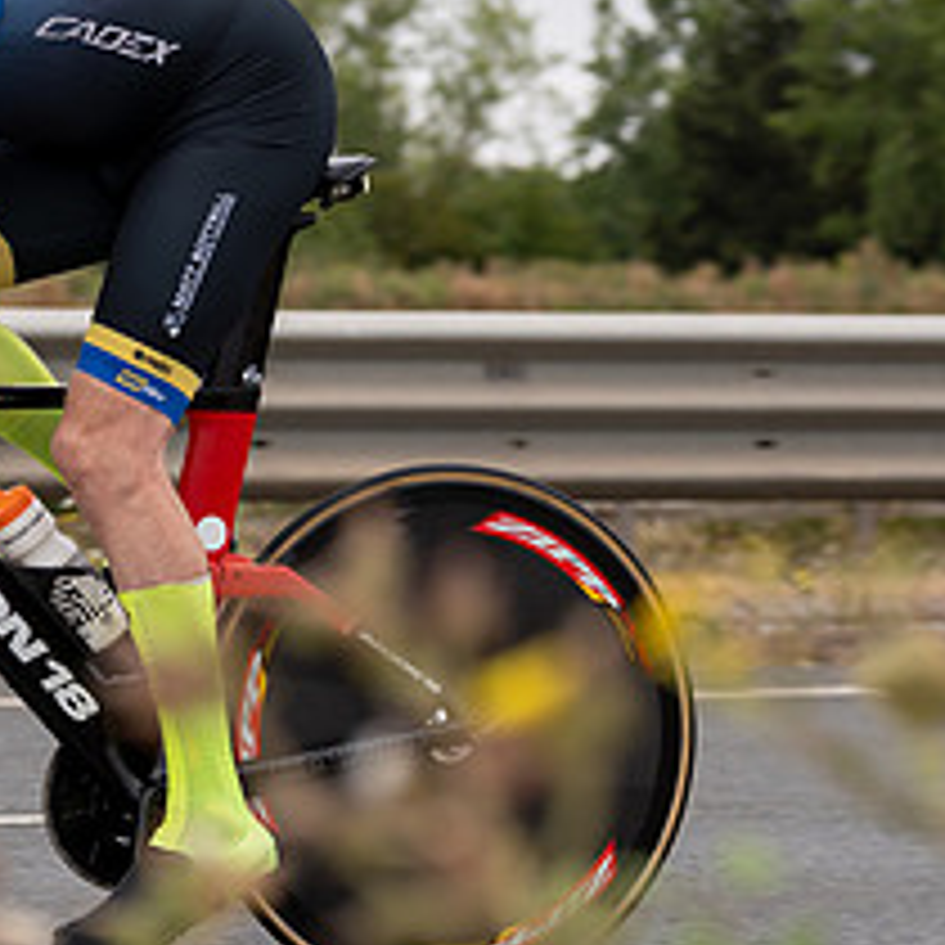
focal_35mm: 202
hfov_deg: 8.6
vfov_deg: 8.7
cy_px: 277
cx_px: 54
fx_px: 6239
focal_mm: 70
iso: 100
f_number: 3.5
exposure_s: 1/800
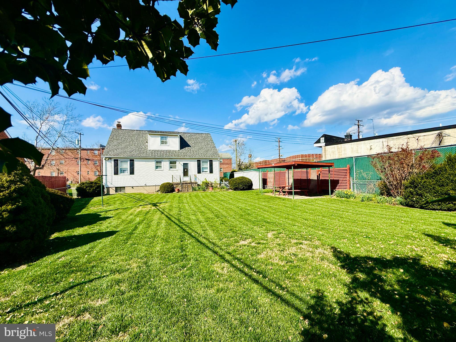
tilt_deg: +1.3
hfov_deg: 102.1
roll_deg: +1.7
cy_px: 171
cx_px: 228
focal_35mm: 14
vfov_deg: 85.7
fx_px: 184
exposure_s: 1/2976
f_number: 2.2
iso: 50
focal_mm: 2.22
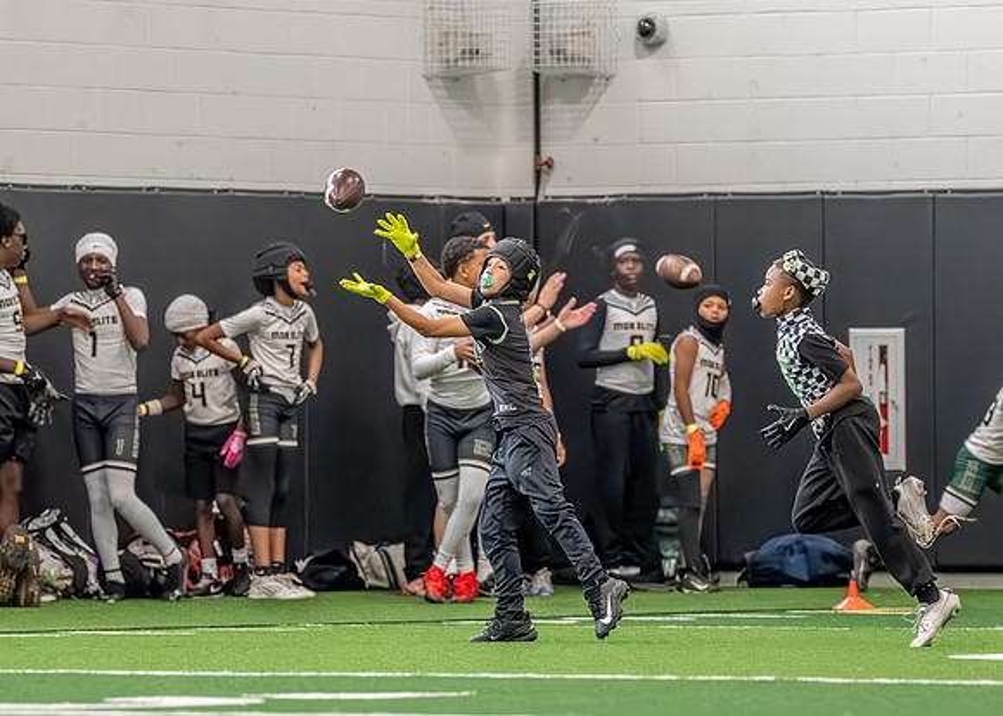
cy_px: 477
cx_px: 458
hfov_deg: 4.6
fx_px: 12447
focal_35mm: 437
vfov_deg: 3.3
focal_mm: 200
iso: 6400
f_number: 2.8
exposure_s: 1/1000
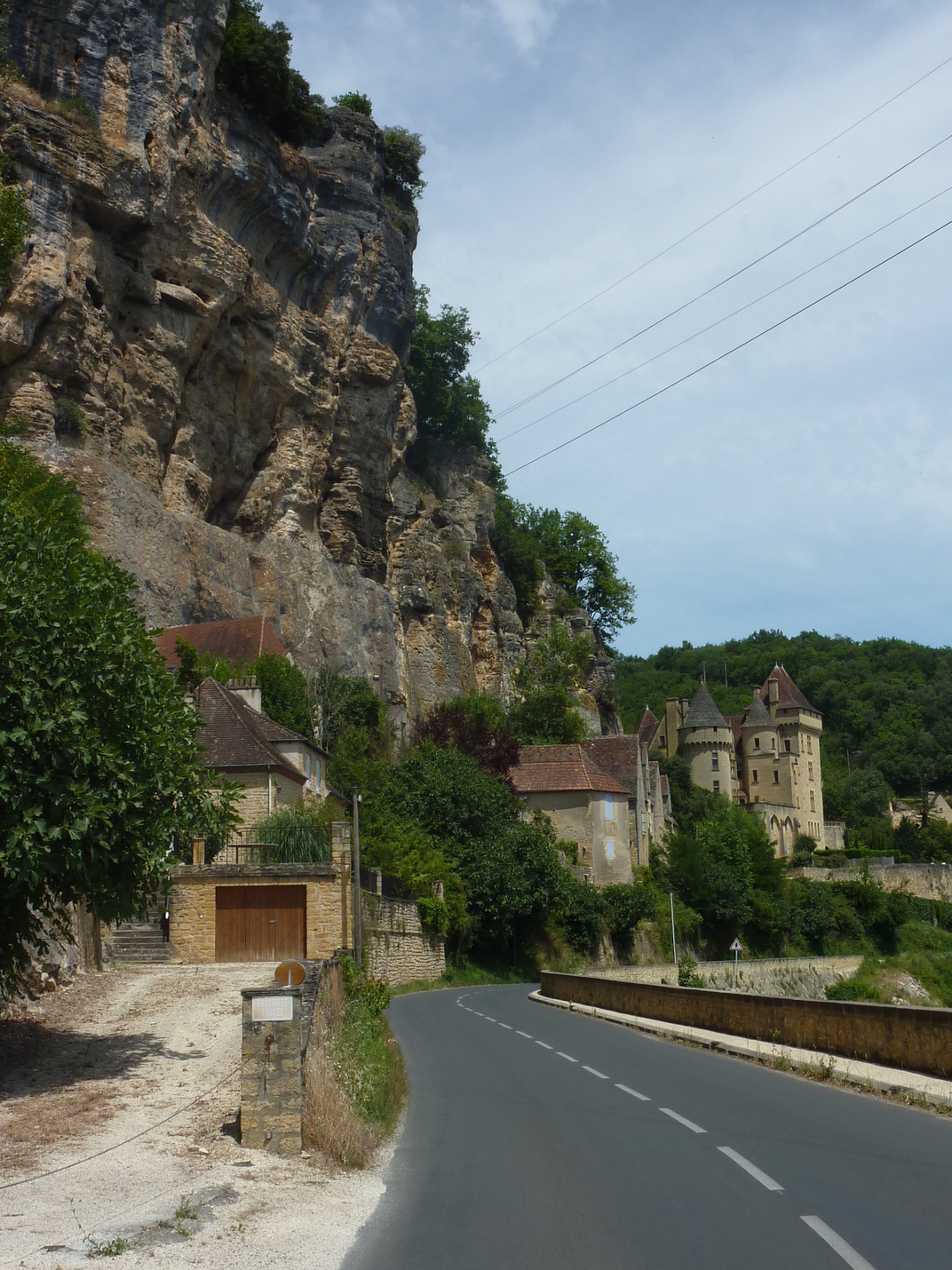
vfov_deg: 40.4
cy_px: 564
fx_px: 1724
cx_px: 501
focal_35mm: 47
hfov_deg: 30.9
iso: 80
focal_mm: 6.9
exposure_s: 1/500
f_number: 5.6
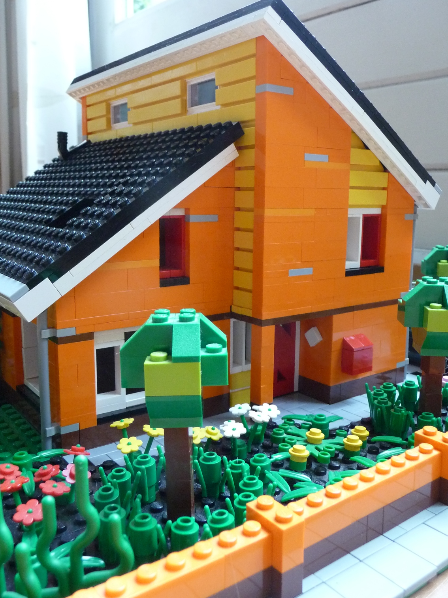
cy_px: 274
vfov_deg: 56.7
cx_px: 231
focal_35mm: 32
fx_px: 552
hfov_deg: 44.2
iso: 400
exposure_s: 1/8
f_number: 3.3
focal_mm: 4.7
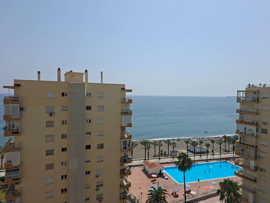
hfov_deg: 73.9
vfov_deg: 58.9
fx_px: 179
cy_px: 102
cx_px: 135
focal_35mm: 23
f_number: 1.8
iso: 50
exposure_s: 1/3257
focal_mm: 5.54
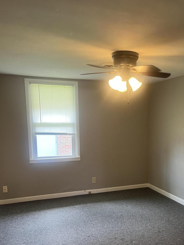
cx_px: 125
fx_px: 255
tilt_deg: -8.9
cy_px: 162
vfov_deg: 50.5
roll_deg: +0.1
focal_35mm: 36
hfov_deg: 39.1
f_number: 1.6
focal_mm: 5.1
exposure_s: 1/60
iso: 200
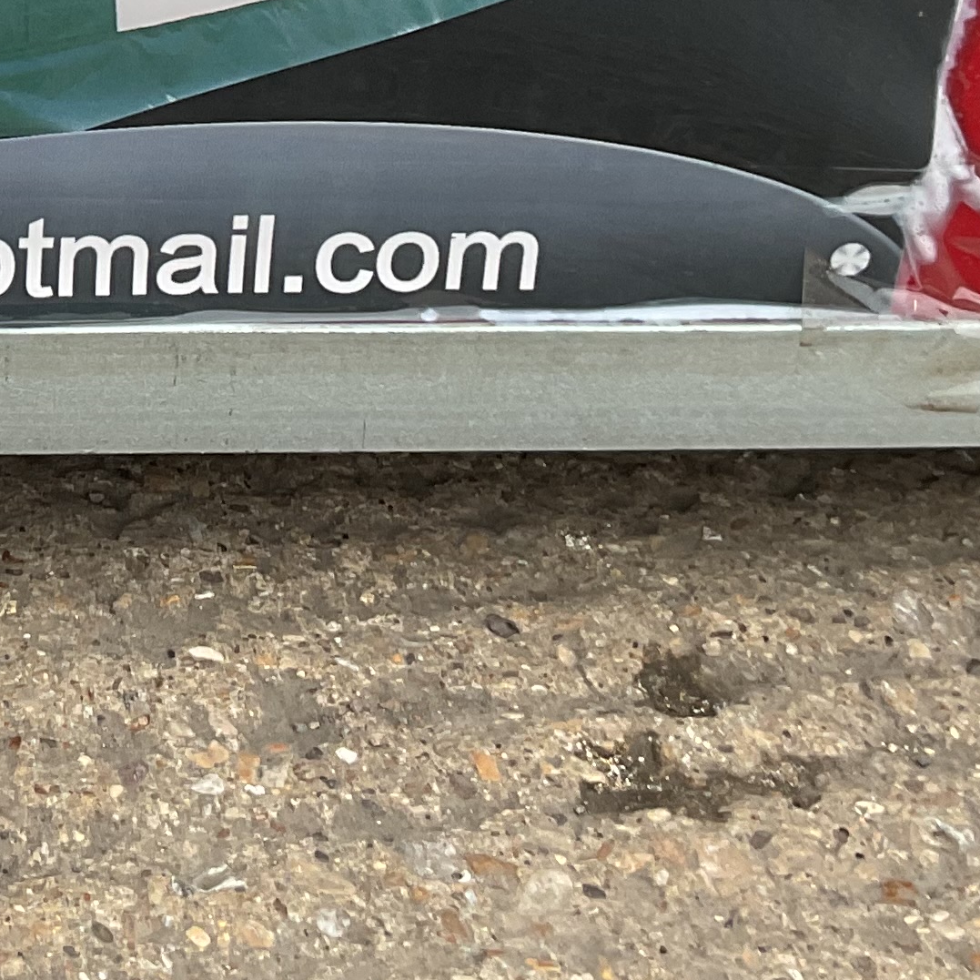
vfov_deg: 17.2
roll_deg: -2.8
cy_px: -228
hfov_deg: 17.3
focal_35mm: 96
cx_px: -204
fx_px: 3075
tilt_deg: -25.7
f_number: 1.8
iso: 16
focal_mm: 3
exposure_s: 1/279
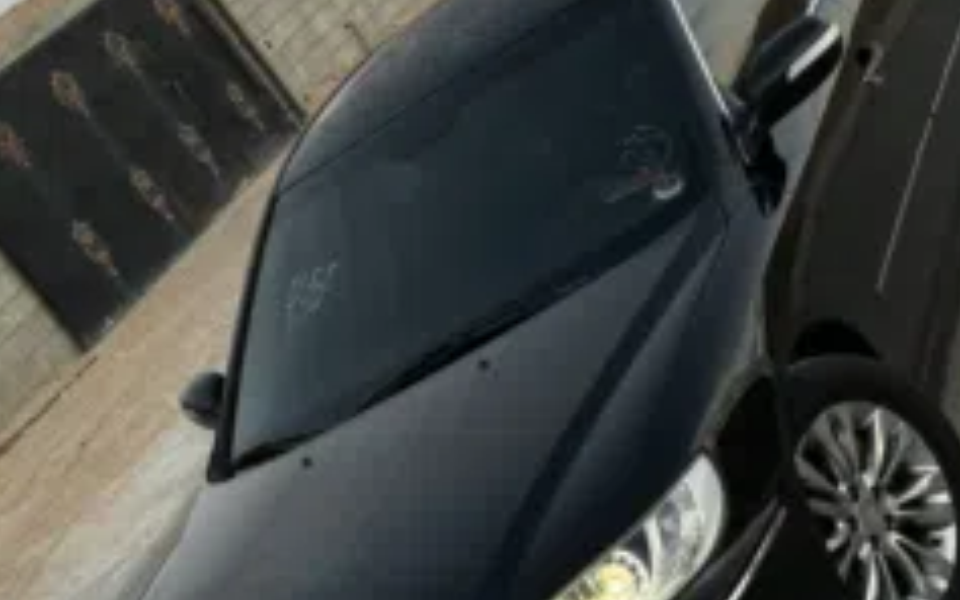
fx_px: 2249
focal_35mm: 86
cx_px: 559
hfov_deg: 24.1
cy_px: 365
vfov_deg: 15.2
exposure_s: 1/85
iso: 80
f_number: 1.78
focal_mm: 6.86
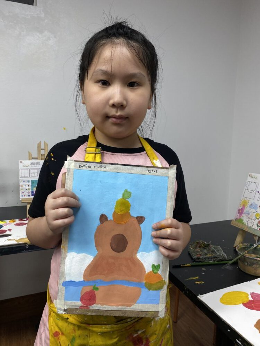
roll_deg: -0.4
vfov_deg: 67.3
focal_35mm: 26
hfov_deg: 53.1
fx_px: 260
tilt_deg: -8.6
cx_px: 130
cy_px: 173
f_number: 1.8
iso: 64
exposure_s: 1/100
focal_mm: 4.25
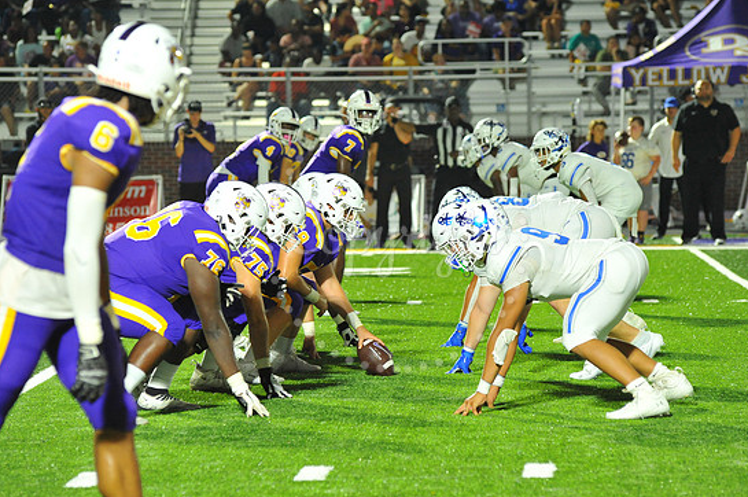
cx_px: 397
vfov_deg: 6.4
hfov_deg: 9.7
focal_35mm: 213
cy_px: 240
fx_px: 4420
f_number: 5.6
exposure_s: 1/200
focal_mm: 200
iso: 4000
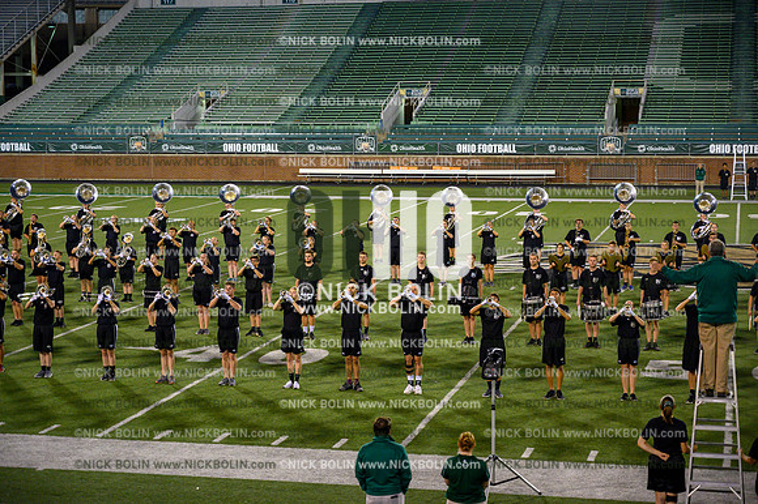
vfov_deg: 19.4
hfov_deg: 28.9
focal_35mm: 70
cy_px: 252
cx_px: 379
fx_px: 1473
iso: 4000
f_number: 4
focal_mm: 70
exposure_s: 1/1000
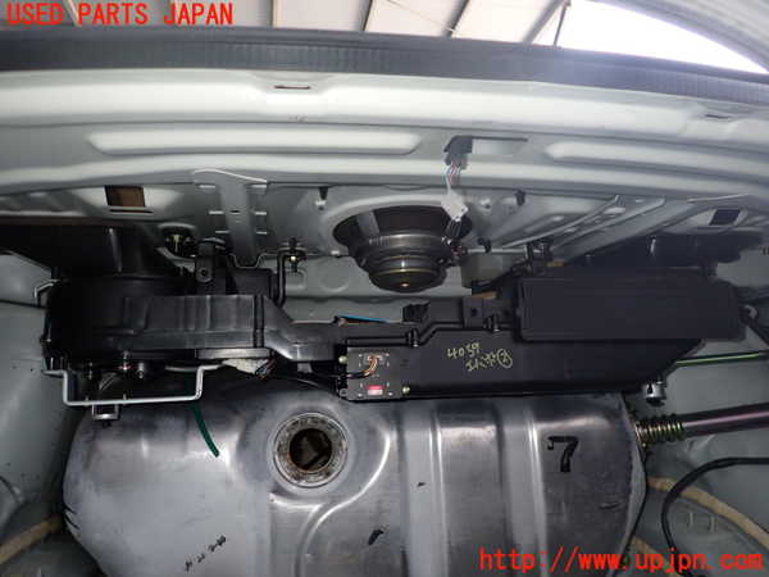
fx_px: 555
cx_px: 384
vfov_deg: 54.9
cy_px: 288
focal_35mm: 25
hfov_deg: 69.4
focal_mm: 4.5
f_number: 5.6
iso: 200
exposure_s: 1/30
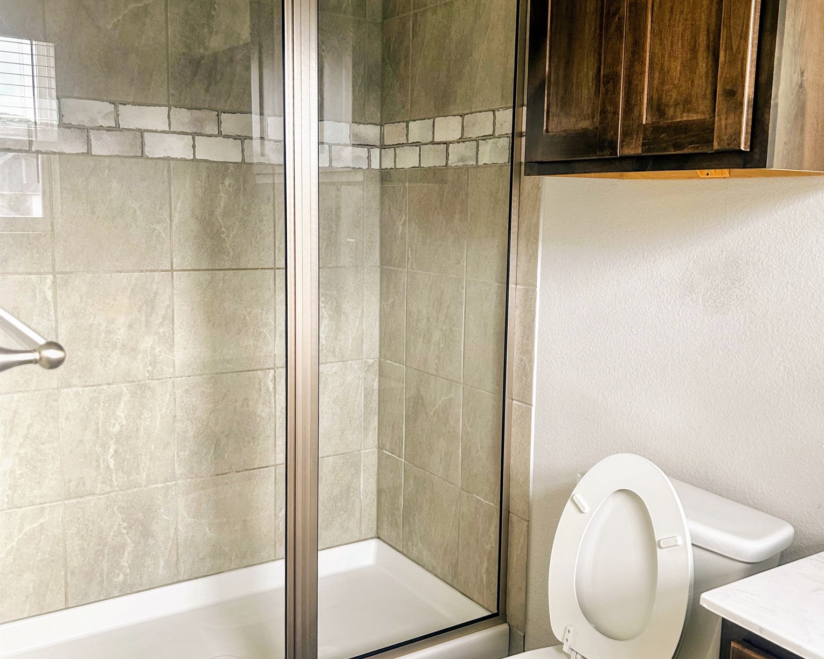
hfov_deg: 52.8
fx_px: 829
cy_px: 318
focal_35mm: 34
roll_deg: -2.0
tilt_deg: -7.3
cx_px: 413
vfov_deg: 43.3
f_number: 1.5
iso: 125
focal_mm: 5.7
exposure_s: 1/92
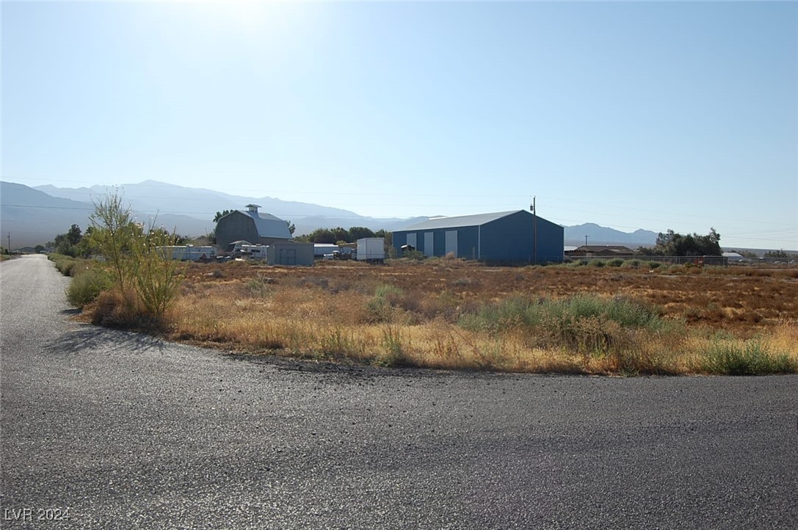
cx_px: 399
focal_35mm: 36
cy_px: 265
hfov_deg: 53.2
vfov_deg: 36.8
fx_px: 797
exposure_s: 1/400
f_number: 10
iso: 200
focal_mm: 24
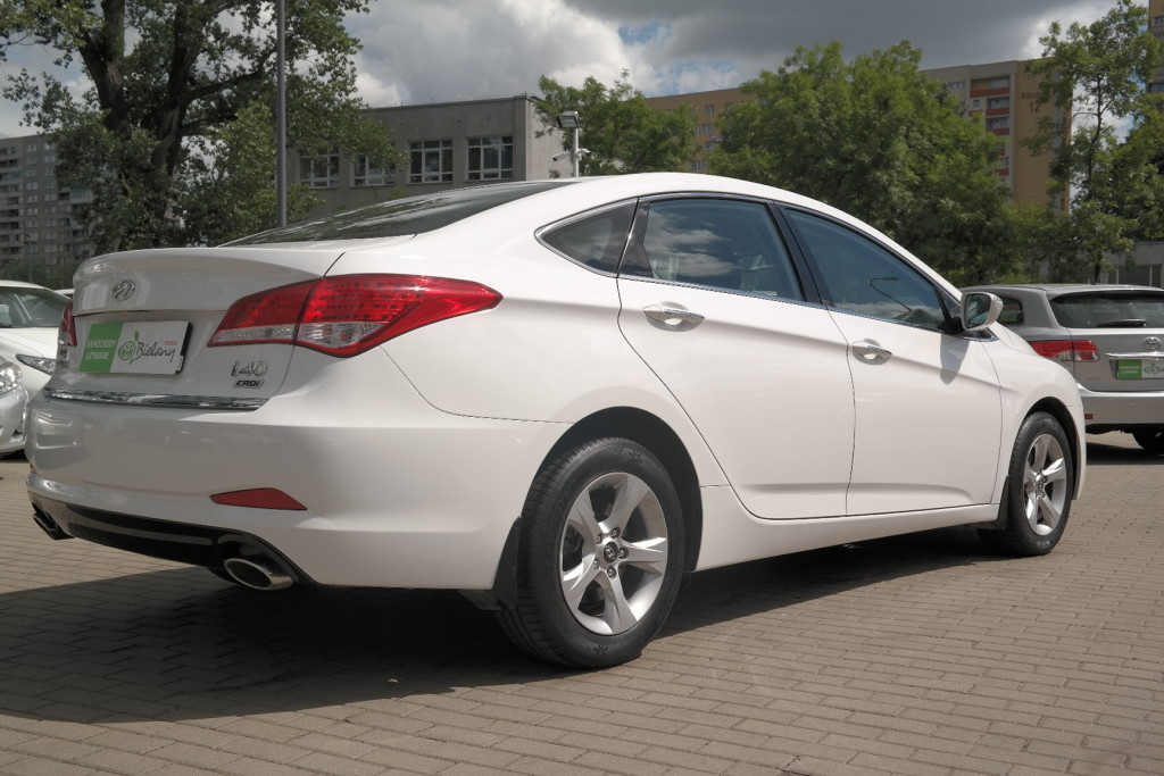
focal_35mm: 36
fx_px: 1164
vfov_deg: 36.9
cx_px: 582
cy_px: 388
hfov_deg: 53.1
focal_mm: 24
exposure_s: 1/400
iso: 100
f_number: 8
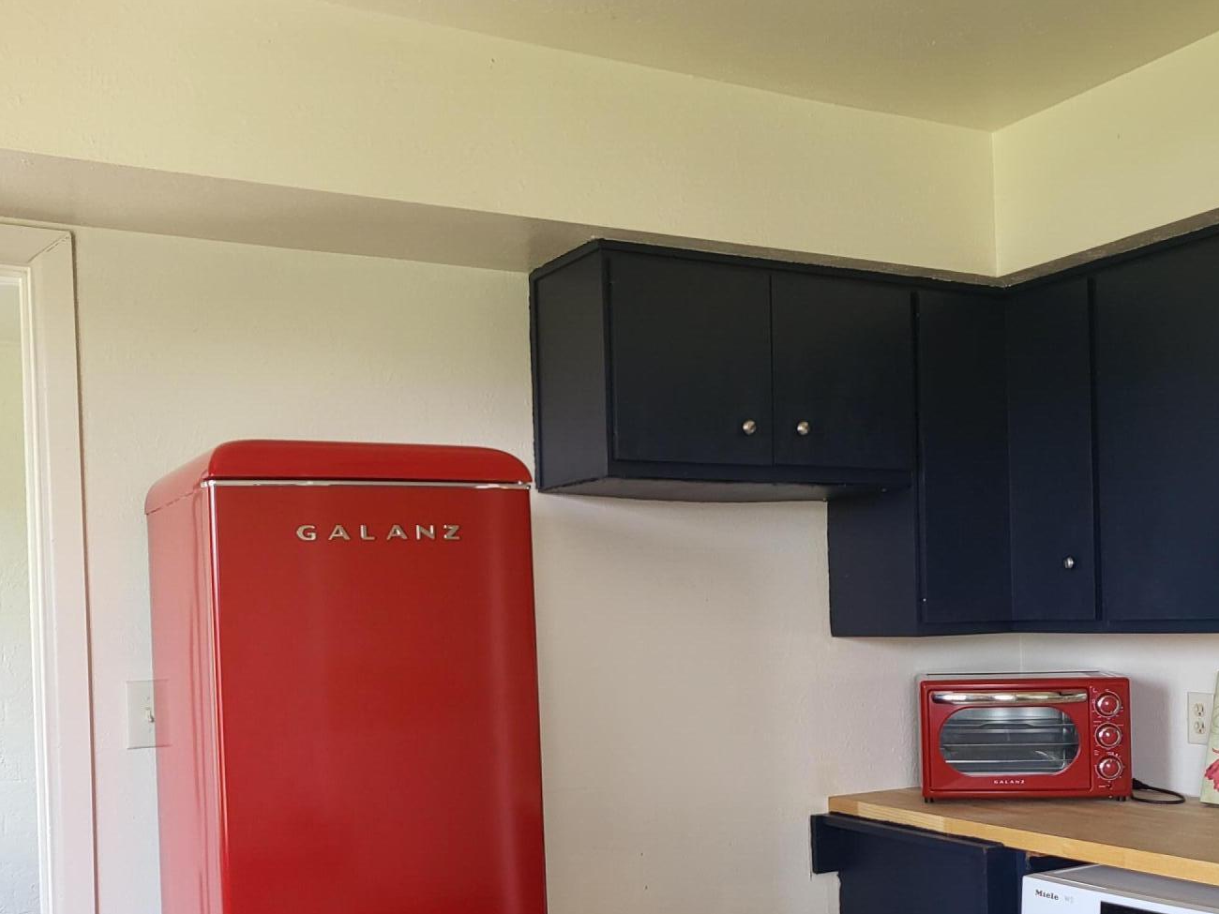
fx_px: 1409
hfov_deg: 46.7
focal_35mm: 40
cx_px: 681
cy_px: 581
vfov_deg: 35.7
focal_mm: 4.25
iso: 100
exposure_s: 1/120
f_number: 1.8
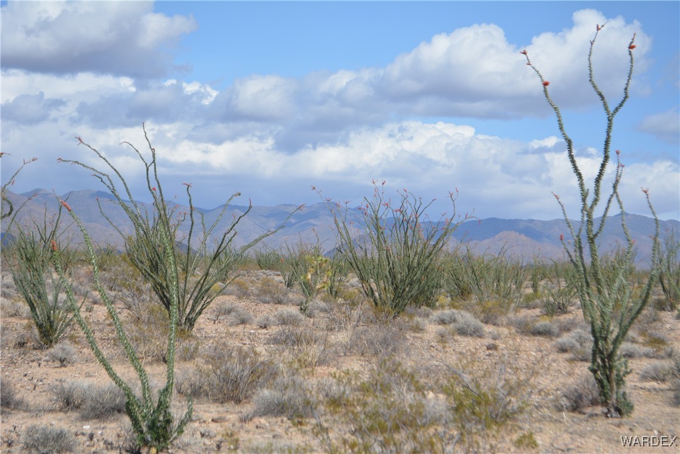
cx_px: 340
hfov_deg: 24.6
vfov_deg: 16.6
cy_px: 227
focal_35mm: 82
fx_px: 1559
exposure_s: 1/2000
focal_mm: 55
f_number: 7.1
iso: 400
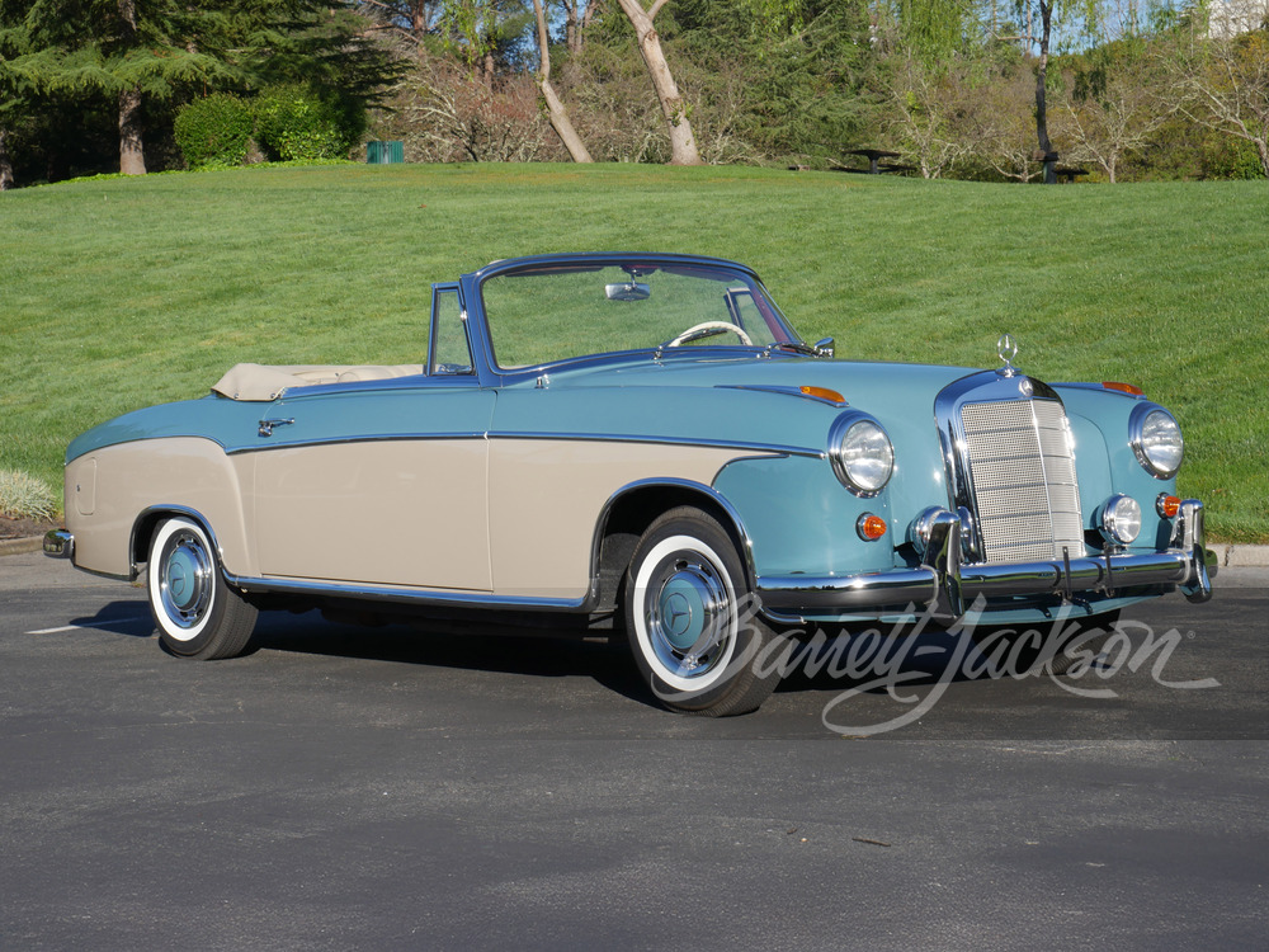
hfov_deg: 27.0
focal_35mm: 72
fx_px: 2639
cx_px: 634
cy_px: 476
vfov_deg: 20.4
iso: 200
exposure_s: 1/200
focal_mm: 36
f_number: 11
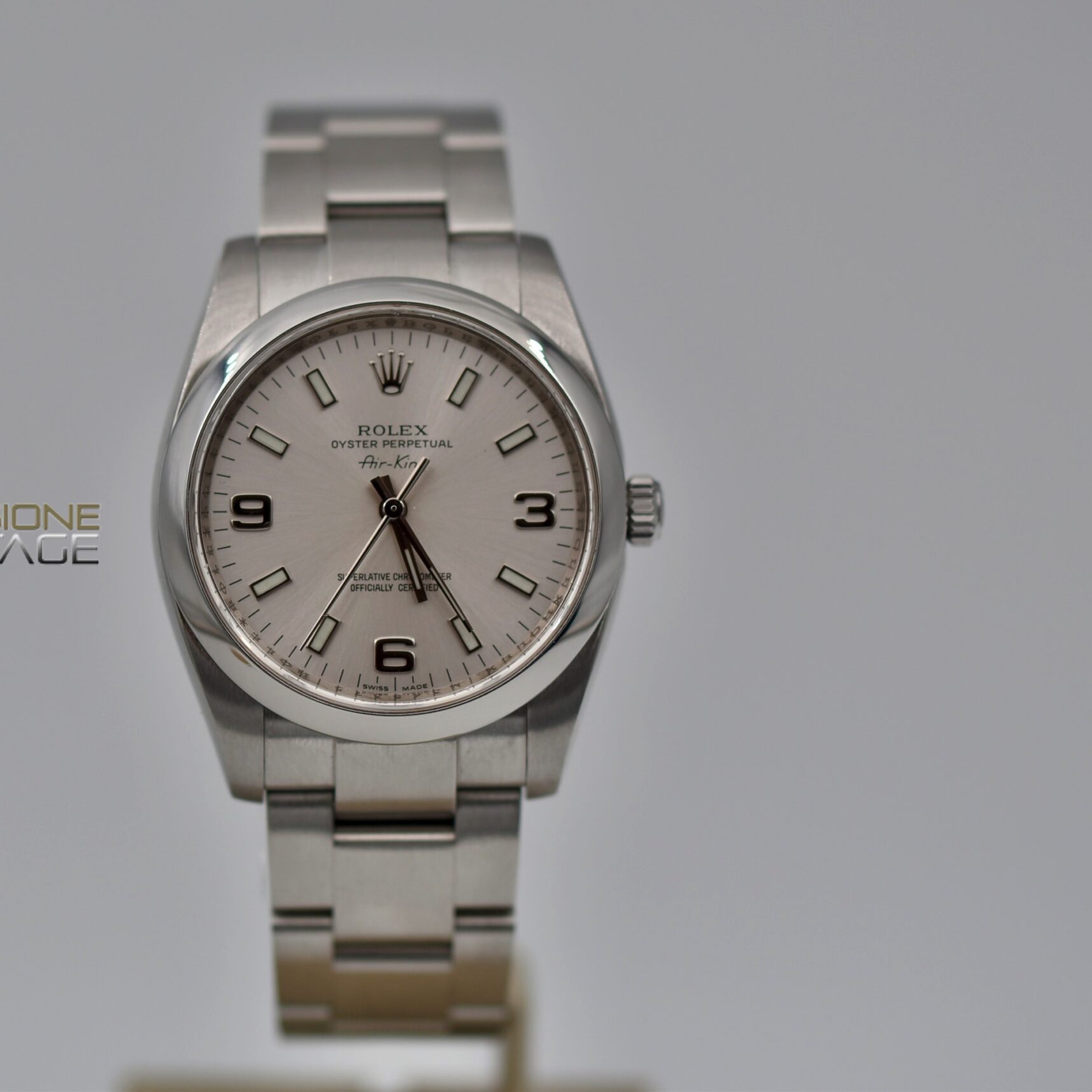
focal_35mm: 172
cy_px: 546
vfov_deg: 10.2
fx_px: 6139
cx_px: 408
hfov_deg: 10.2
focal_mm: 90
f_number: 3.3
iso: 100
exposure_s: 1/200
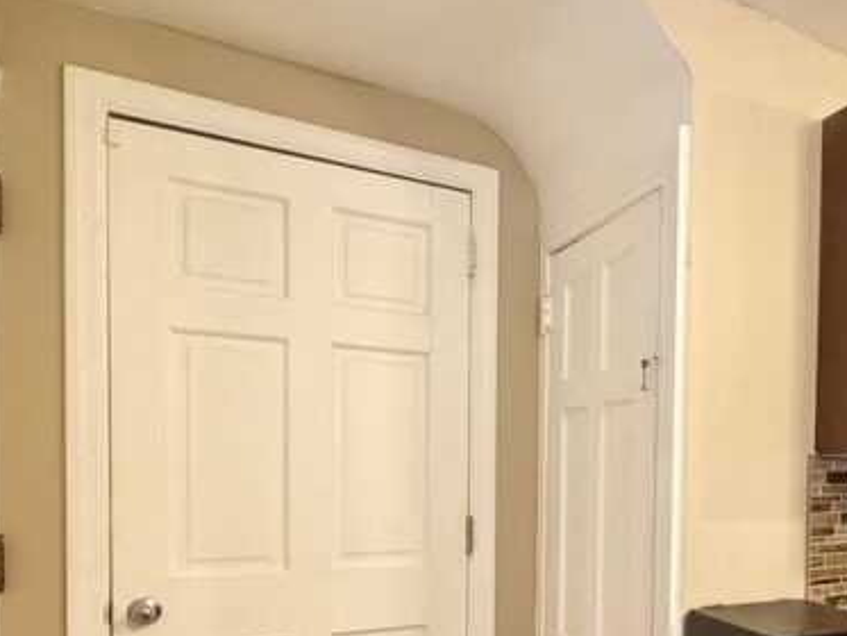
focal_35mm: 30
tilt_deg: -2.0
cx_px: 677
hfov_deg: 55.7
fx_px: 734
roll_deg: -0.7
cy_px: 488
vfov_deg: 45.0
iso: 500
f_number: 2.2
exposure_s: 1/60
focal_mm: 2.22
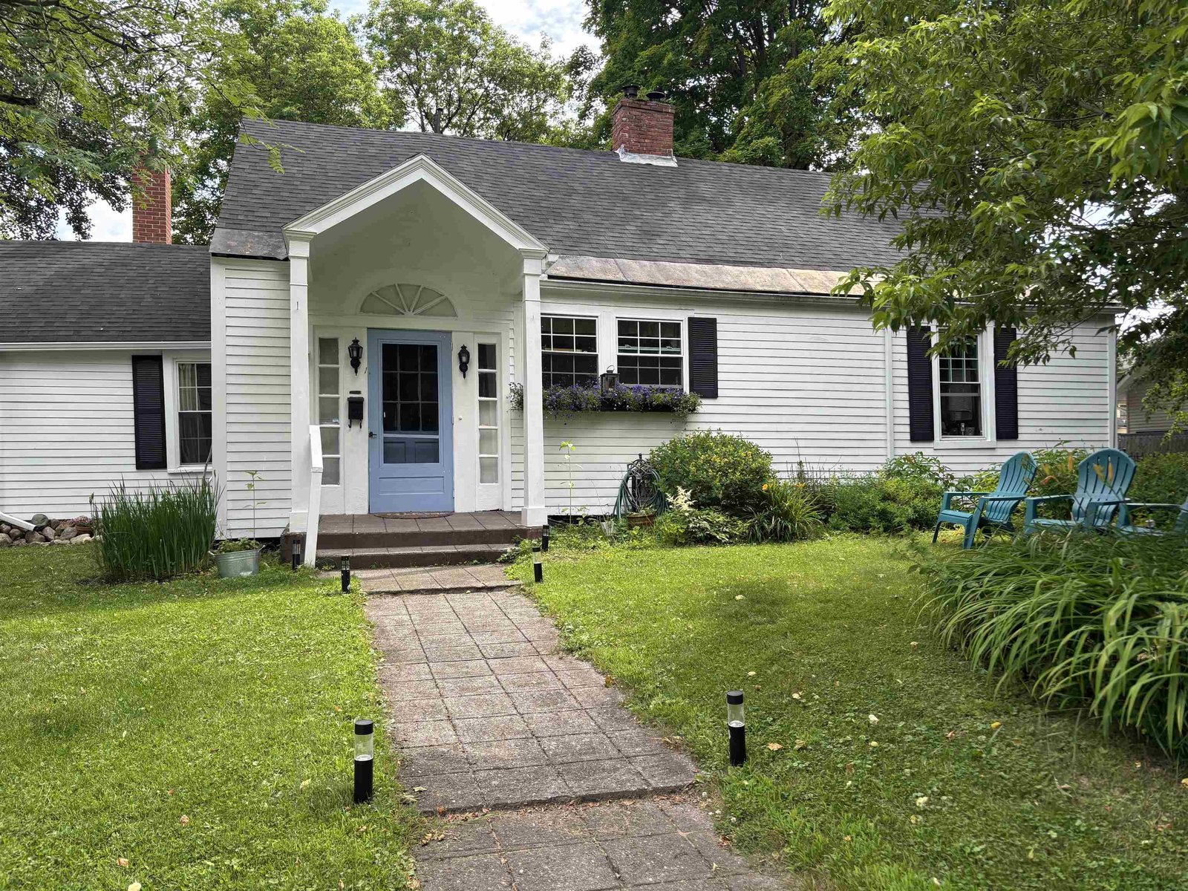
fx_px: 892
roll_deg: +1.1
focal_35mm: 26
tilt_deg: +0.1
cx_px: 594
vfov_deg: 53.1
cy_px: 446
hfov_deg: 67.3
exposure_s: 1/662
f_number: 1.6
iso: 50
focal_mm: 5.96
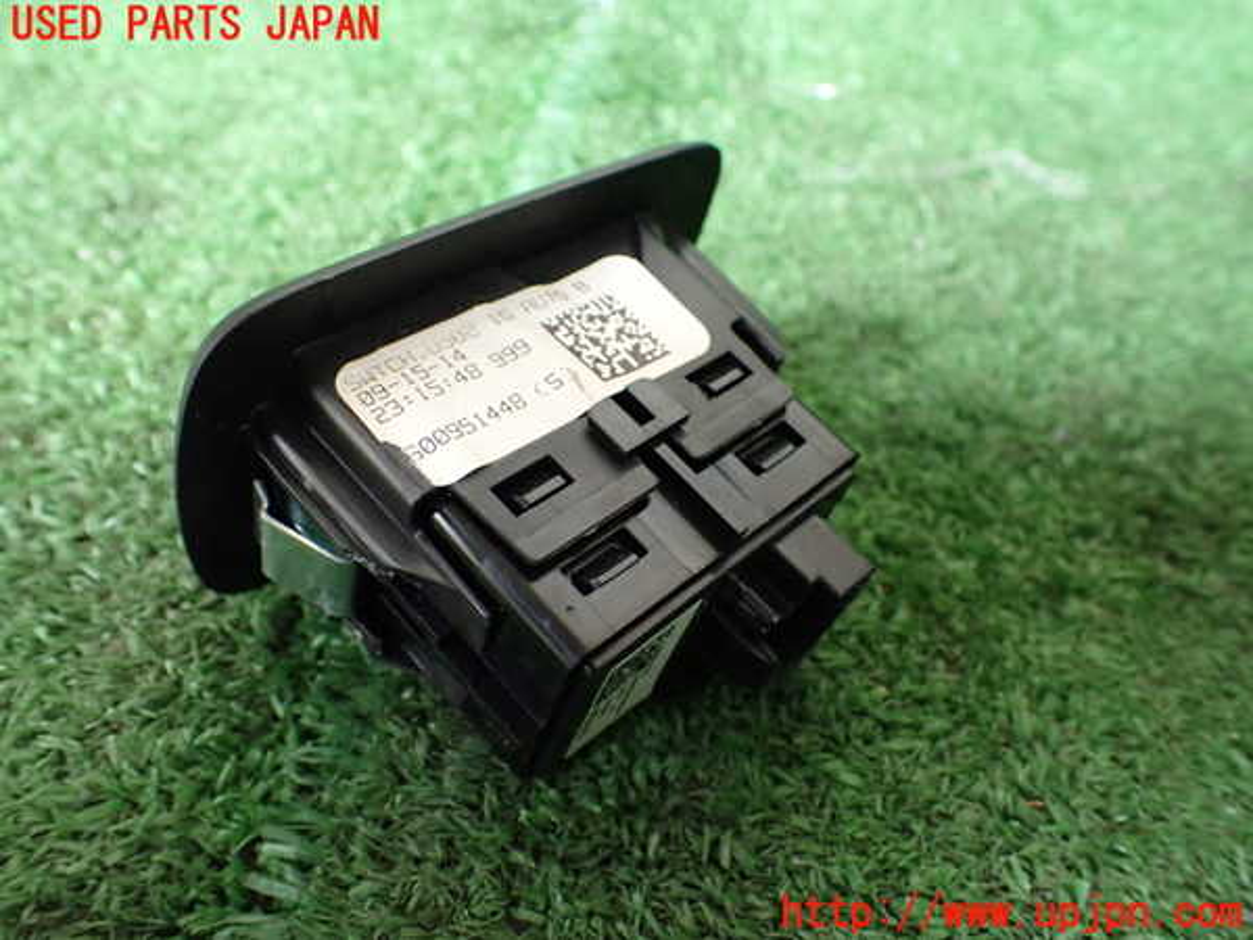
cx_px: 626
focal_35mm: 30
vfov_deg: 46.8
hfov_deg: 60.0
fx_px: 1086
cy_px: 470
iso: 640
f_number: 2.3
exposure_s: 1/125
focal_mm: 5.4
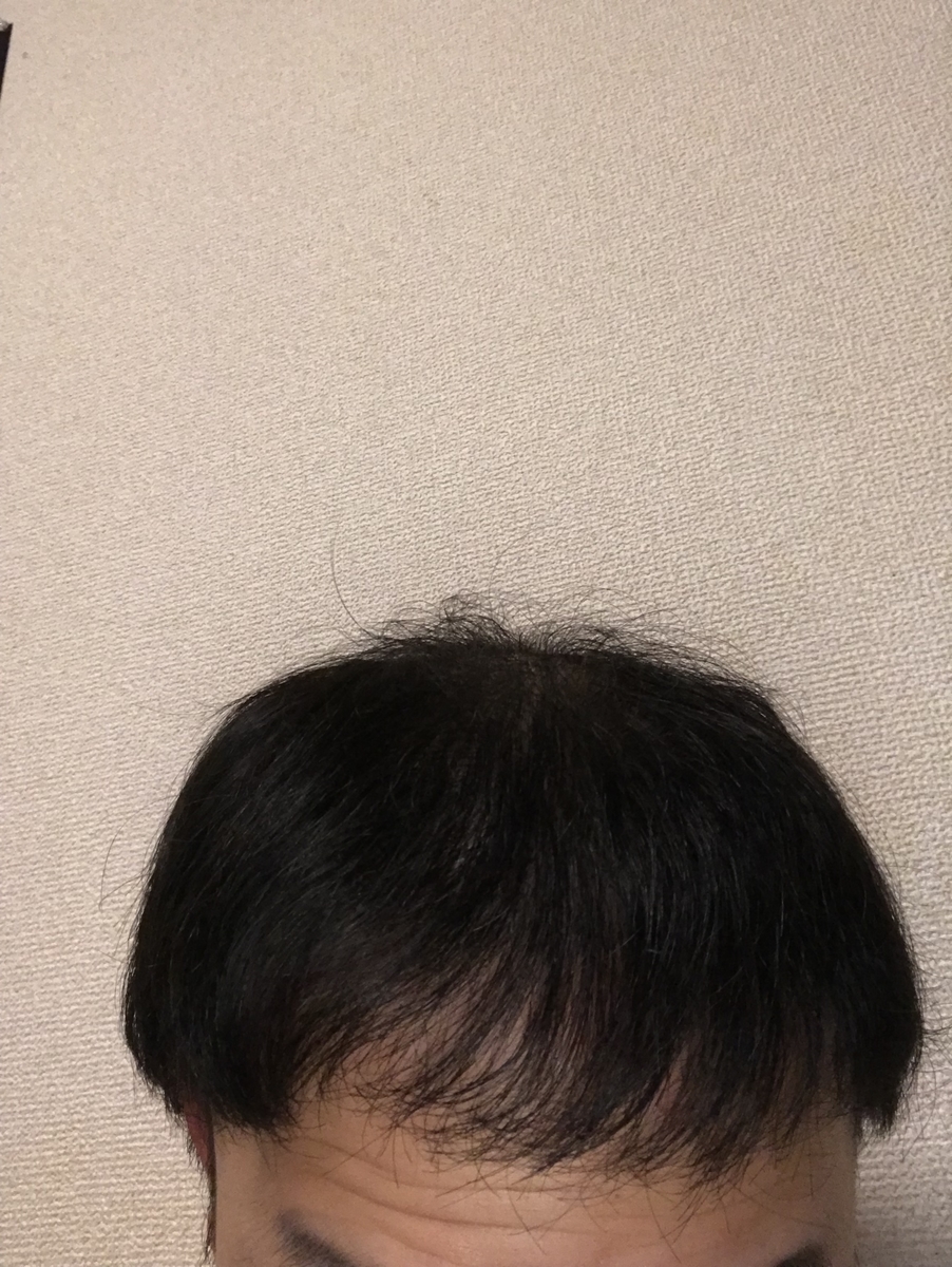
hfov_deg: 44.2
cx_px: 476
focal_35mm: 32
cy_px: 634
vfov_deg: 56.8
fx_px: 1172
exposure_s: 1/33
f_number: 2.2
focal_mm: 2.87
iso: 125
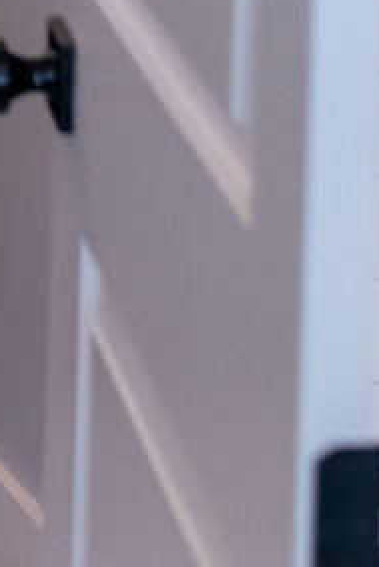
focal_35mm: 190
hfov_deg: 7.1
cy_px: -475
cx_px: -285
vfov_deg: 10.2
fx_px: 2997
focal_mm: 35
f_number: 3.2
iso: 800
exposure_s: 1/250
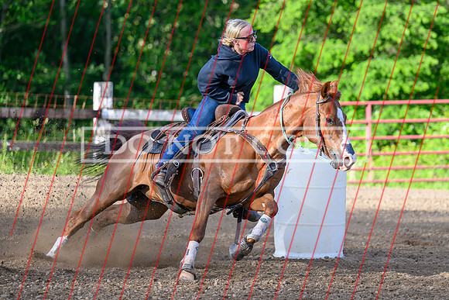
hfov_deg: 10.7
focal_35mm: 193
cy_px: 145
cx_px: 249
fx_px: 2408
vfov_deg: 7.1
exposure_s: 1/2500
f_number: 2.8
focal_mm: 130
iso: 800
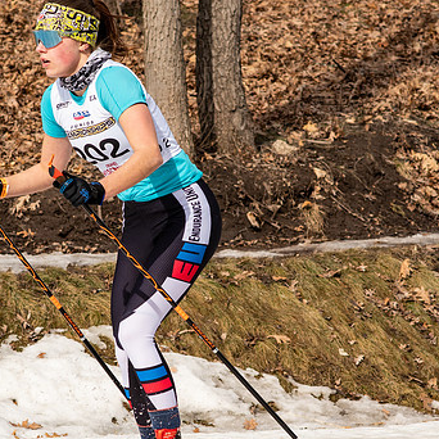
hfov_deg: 8.2
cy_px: 268
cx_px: 136
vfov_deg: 8.2
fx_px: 3070
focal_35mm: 214
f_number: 5.6
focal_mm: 85
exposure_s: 1/2000
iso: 400
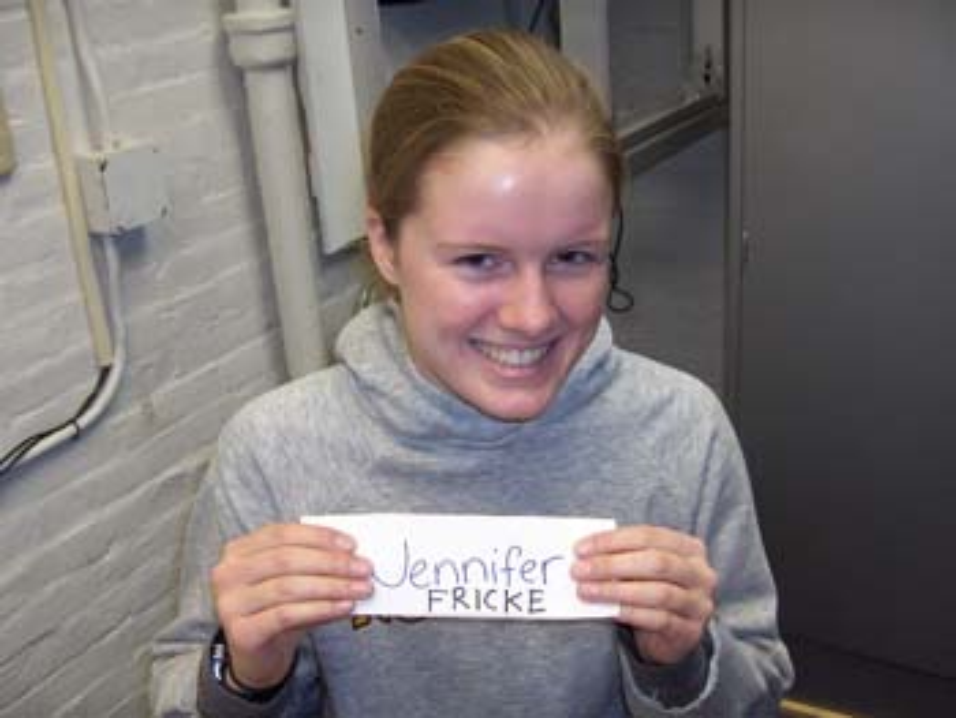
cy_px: 359
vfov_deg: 36.9
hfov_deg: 47.8
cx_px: 478
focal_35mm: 39
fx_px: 1078
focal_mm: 8
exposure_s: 1/60
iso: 100
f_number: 2.8
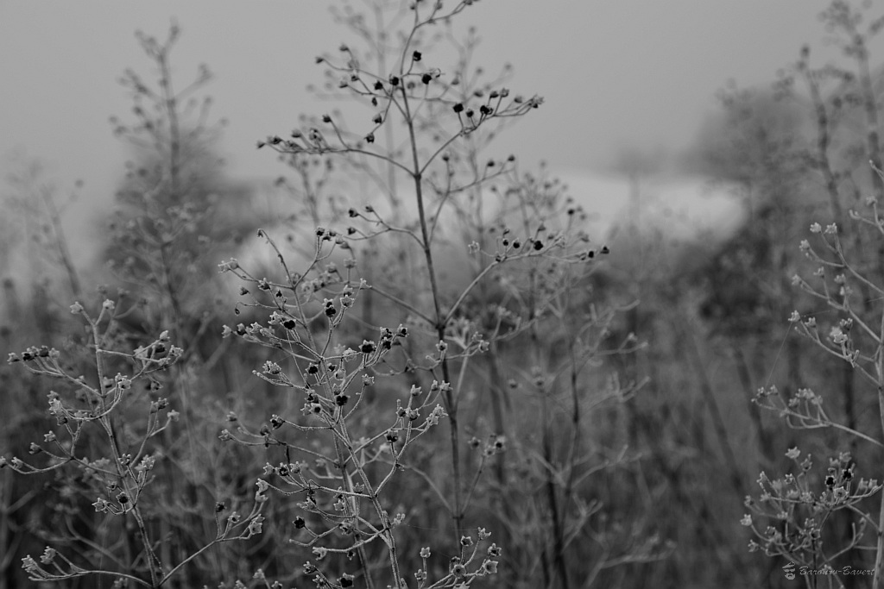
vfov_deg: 19.7
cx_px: 442
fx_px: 1694
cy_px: 294
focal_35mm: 69
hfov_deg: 29.2
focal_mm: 46
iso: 200
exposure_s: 1/500
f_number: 7.1
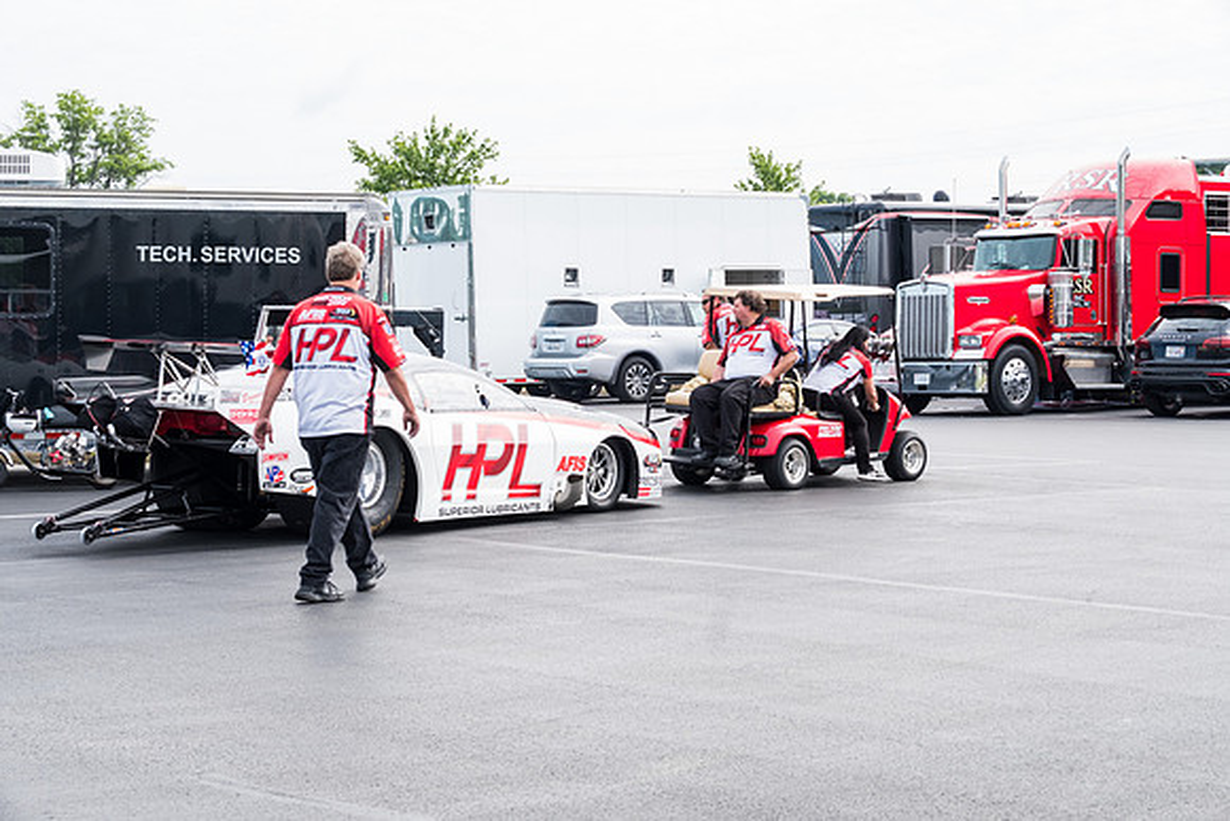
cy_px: 410
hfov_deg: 26.0
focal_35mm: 78
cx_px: 615
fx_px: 2665
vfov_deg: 17.5
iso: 400
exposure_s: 1/200
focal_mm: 52
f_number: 9
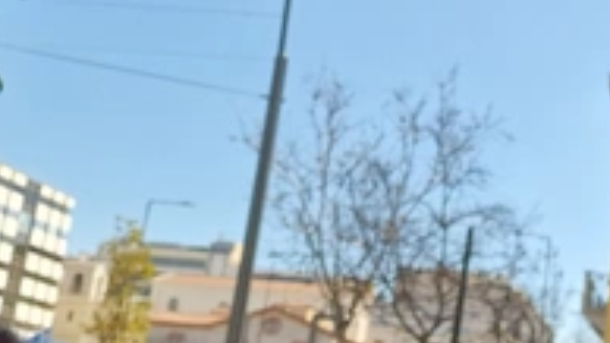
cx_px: 698
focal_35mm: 84
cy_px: 189
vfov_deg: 14.4
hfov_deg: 23.5
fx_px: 1358
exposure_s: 1/558
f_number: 1.8
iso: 50
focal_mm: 6.4
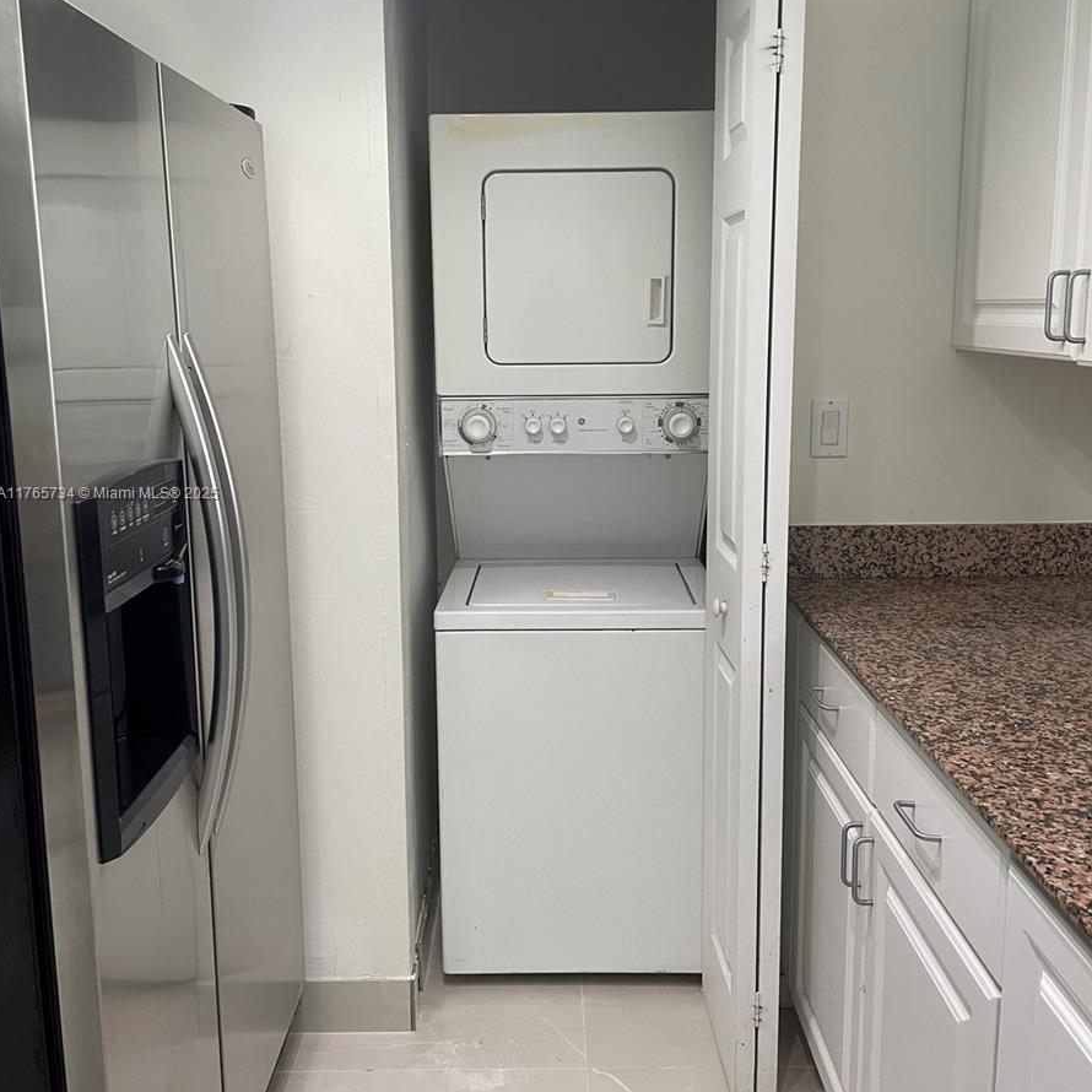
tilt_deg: -9.0
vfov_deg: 52.5
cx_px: 546
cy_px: 494
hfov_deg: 52.5
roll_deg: +0.3
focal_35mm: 31
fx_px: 1106
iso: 100
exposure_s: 1/60
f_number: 1.6
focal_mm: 4.2
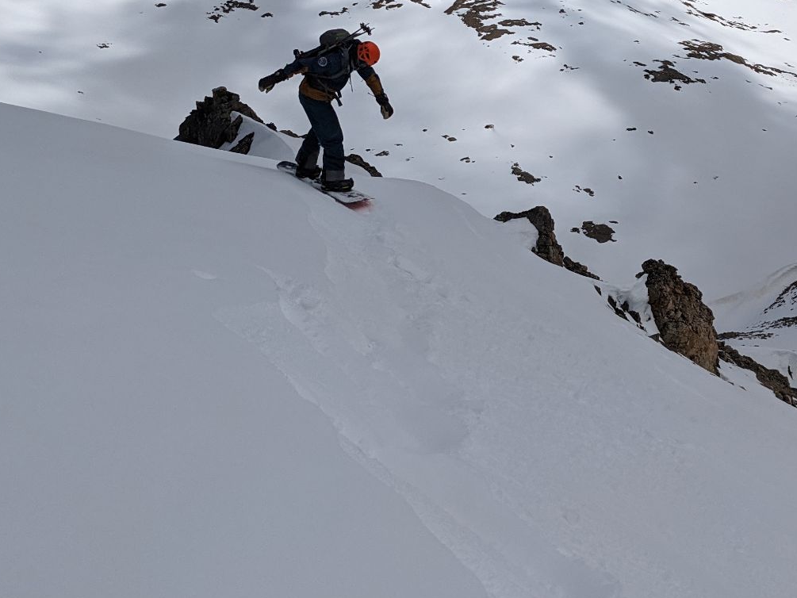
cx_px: 534
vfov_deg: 25.4
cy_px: 11
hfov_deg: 34.6
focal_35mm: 55
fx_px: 1266
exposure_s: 1/23256
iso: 100
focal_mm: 4.38
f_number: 1.73
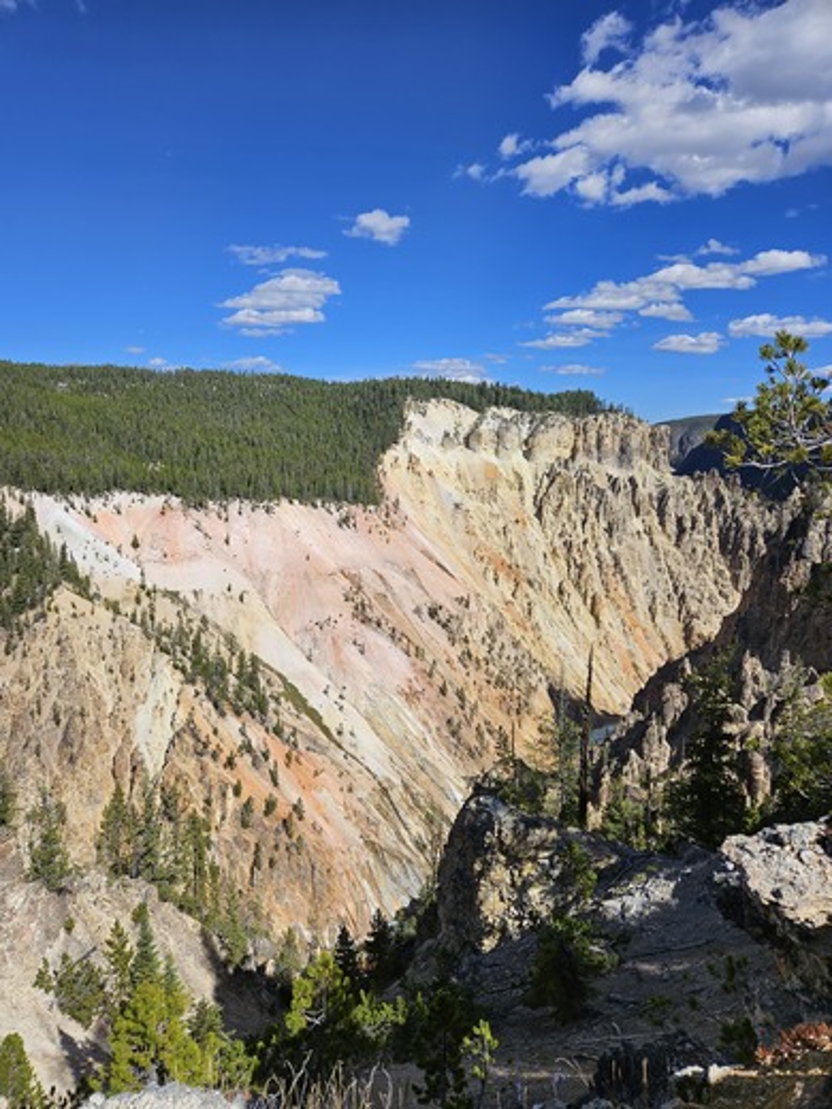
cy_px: 554
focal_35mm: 23
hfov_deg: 58.9
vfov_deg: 73.9
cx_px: 416
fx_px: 737
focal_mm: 5.4
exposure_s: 1/3637
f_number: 1.8
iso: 25
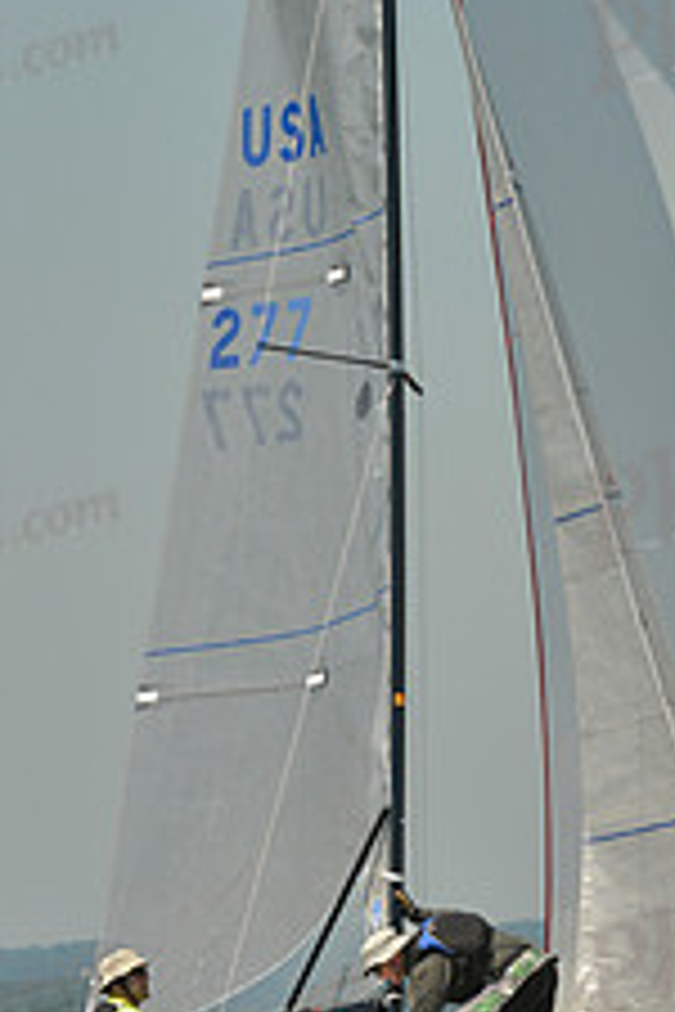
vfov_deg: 4.0
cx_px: 353
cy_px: 274
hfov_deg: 2.7
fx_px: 14483
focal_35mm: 515
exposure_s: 1/1000
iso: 200
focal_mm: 200
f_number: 8
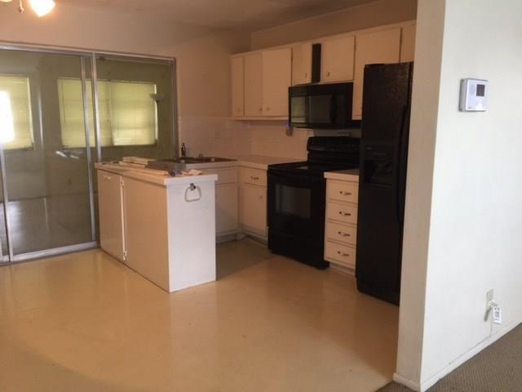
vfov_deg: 48.2
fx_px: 437
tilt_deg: -9.4
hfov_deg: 61.7
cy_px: 196
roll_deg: -2.0
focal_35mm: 29
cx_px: 261
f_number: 2.2
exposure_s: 1/4
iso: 64
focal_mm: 4.15
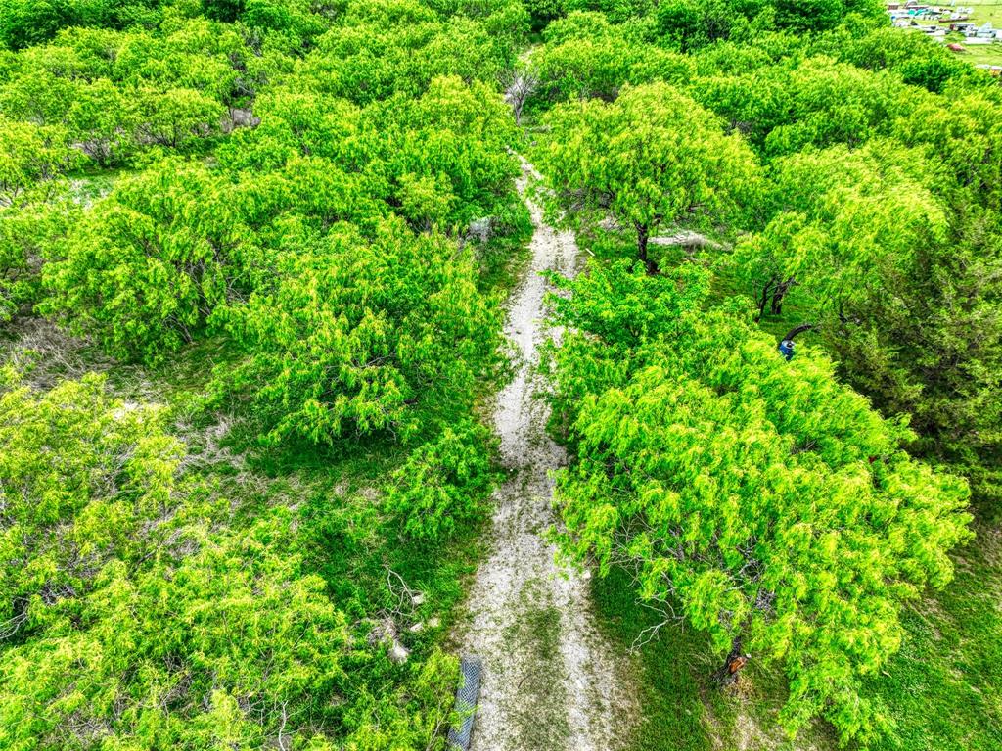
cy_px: 376
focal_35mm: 24
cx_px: 501
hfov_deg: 71.6
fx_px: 694
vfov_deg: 56.8
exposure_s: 1/500
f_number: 2.8
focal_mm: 12.3
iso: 100
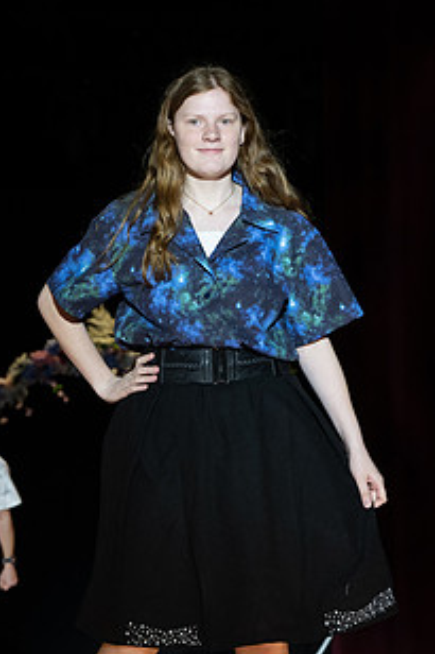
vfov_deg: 11.0
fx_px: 3393
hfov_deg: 7.3
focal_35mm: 187
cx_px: 176
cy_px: 423
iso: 1000
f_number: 5.6
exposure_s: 1/320
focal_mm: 82
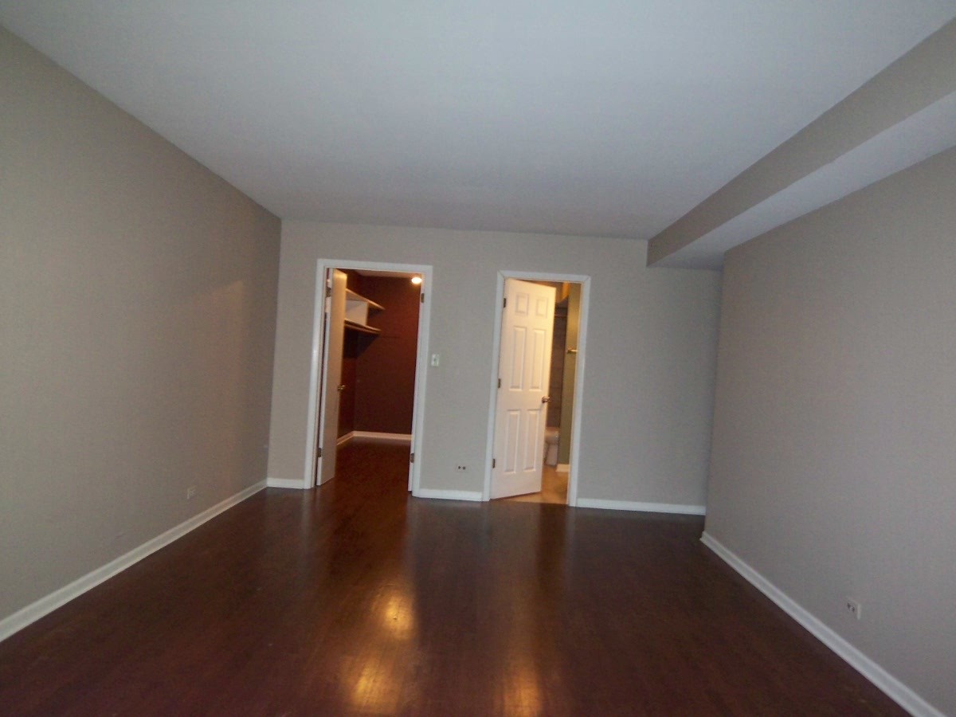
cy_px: 358
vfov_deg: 58.9
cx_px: 478
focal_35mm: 23
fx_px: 635
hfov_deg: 73.9
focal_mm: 3.8
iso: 200
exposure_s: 1/30
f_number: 2.8
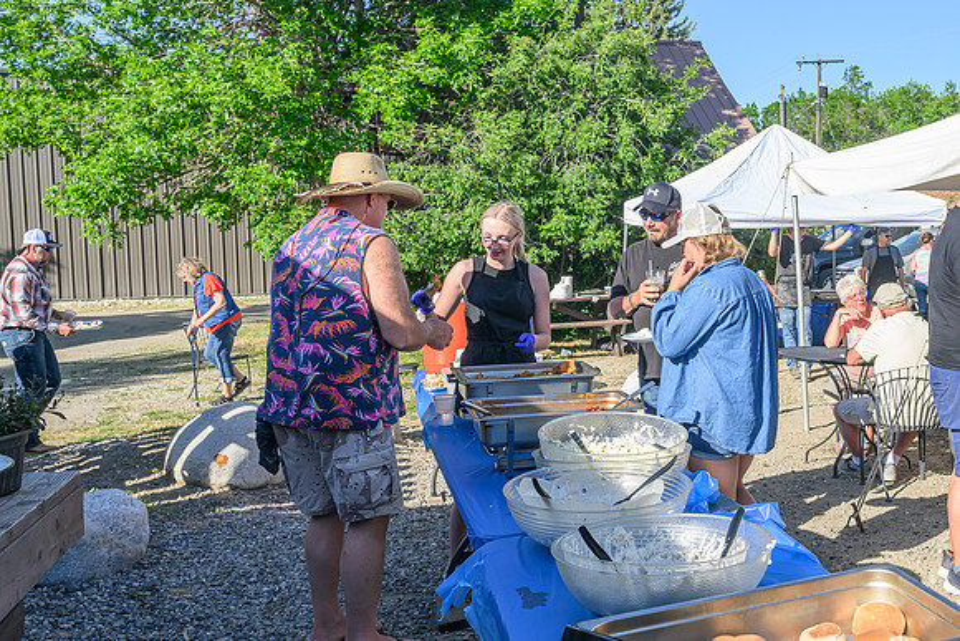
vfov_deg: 33.1
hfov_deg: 45.9
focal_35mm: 40
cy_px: 285
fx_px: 1077
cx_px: 746
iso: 400
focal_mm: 24
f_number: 6.3
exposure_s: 1/800
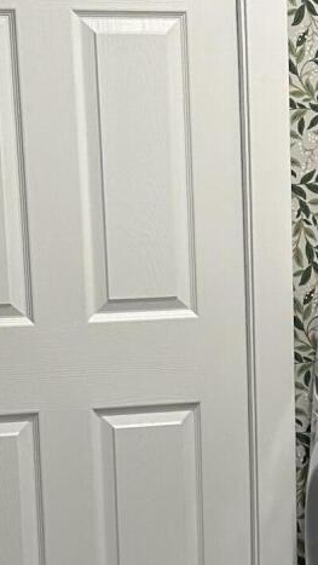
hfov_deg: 10.6
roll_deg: +0.1
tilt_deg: -11.9
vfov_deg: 19.1
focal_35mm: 112
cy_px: 374
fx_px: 1677
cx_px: 434
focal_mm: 6.86
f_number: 1.78
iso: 160
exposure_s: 1/120
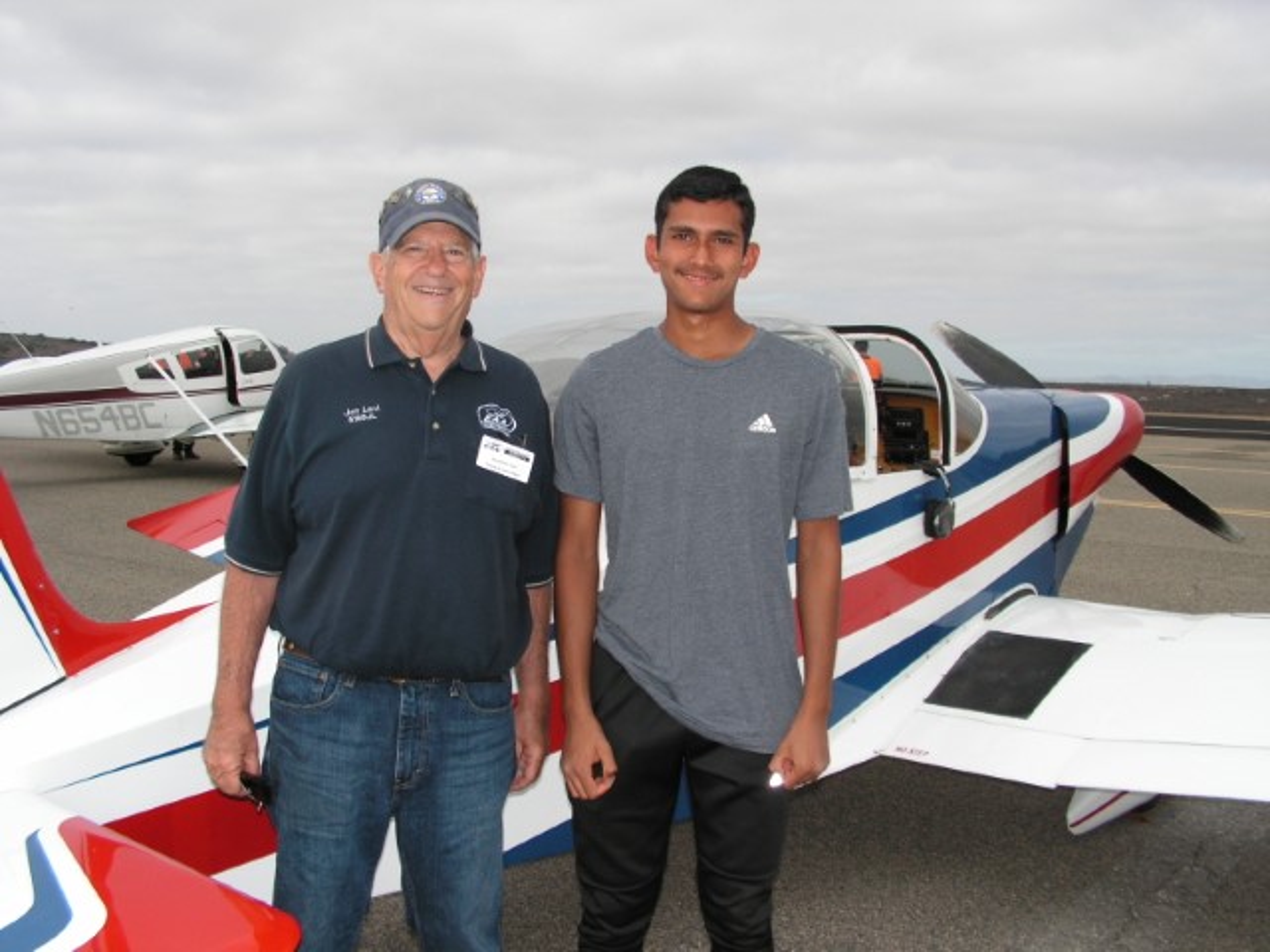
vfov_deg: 39.7
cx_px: 635
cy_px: 476
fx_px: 1321
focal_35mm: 36
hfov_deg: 51.4
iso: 50
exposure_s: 1/640
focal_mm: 6
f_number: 3.2
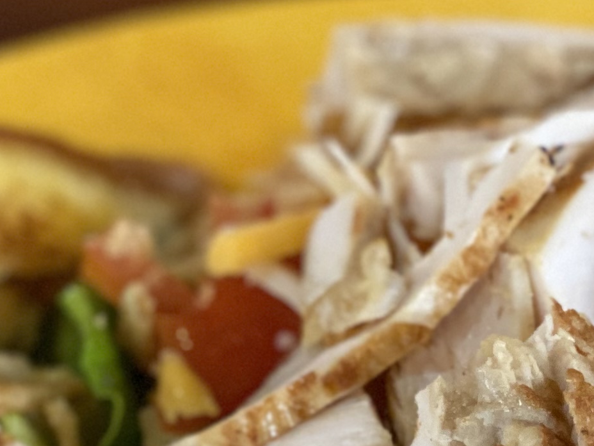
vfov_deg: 6.5
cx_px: 549
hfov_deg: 8.7
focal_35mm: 226
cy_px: 670
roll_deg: -1.3
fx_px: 3878
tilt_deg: -36.8
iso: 200
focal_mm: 6
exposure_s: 1/40
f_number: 2
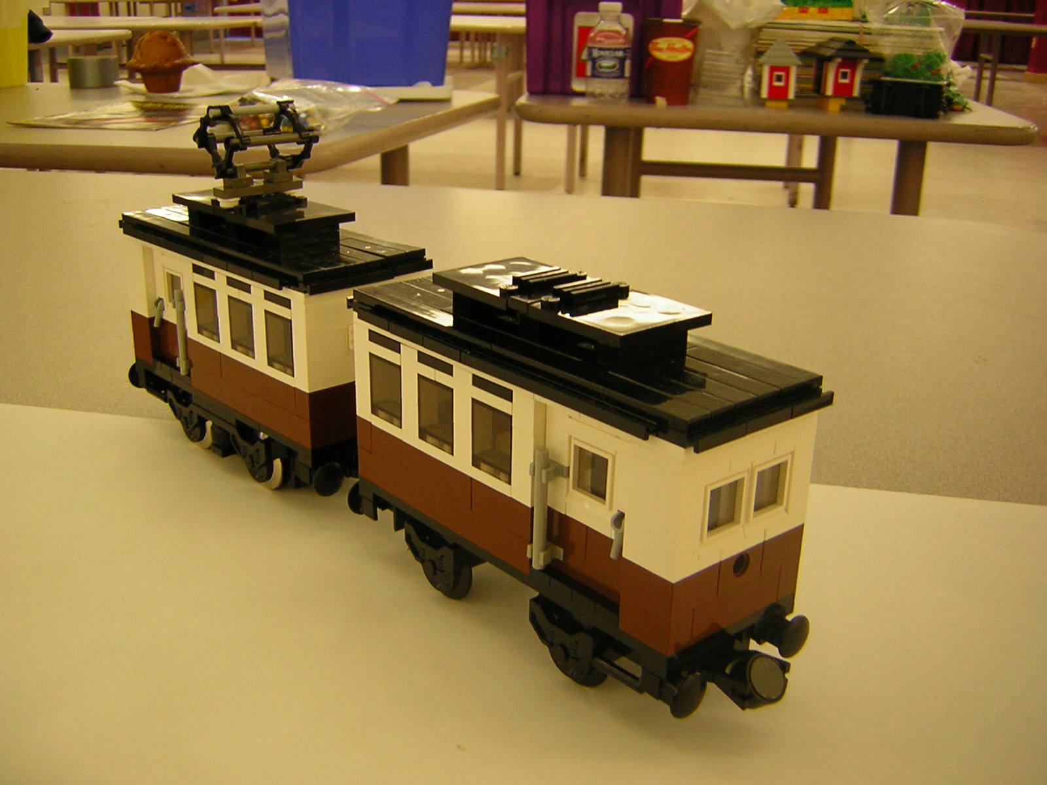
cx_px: 524
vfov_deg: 39.7
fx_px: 1089
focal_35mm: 36
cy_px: 392
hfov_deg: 51.4
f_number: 2.6
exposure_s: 1/6.8
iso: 50
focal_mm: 4.7
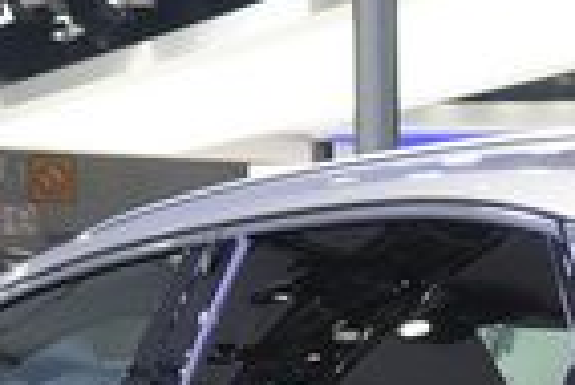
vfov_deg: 6.6
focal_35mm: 202
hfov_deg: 9.9
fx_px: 3230
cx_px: 838
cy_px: 837
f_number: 5
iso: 500
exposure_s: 1/100
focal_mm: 24
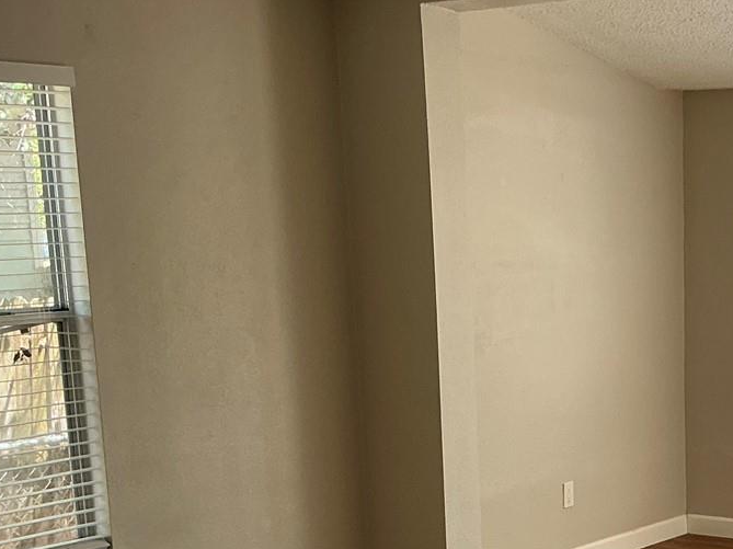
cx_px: 621
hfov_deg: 28.2
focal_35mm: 67
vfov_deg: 21.4
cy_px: 497
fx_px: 1418
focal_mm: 3
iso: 50
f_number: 1.8
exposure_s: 1/122
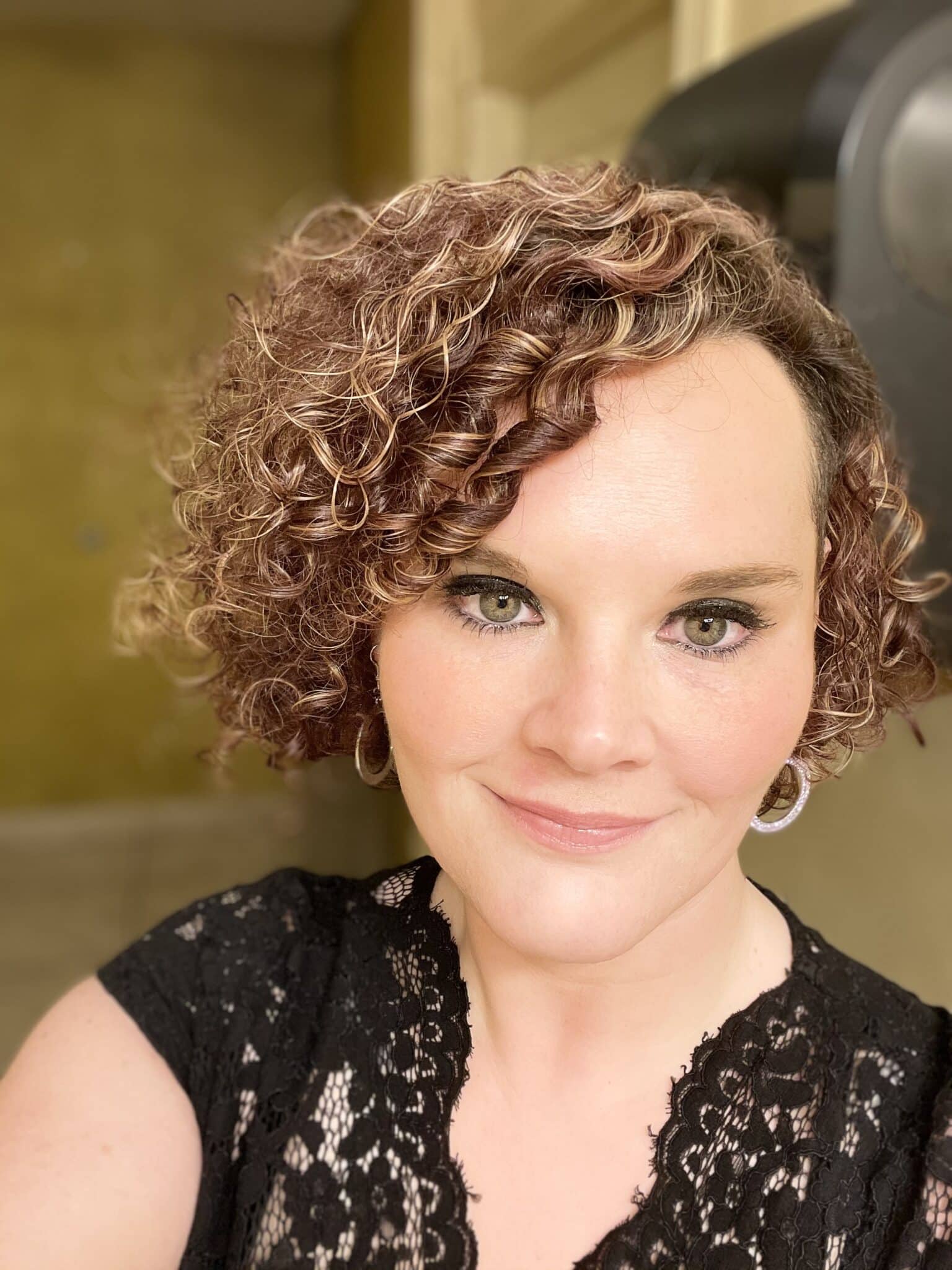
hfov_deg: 46.8
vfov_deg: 60.0
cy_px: 635
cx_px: 476
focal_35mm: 30
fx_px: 1100
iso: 100
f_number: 2.2
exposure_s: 1/60
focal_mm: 2.71
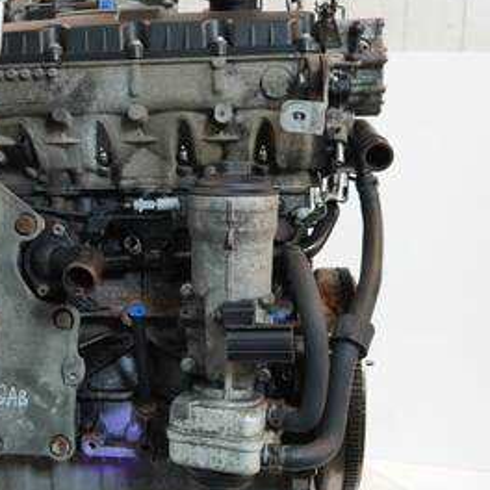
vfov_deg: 37.6
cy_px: 247
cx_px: 150
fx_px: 721
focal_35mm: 45
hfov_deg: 37.0
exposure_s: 1/60
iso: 400
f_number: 3.5
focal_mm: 14
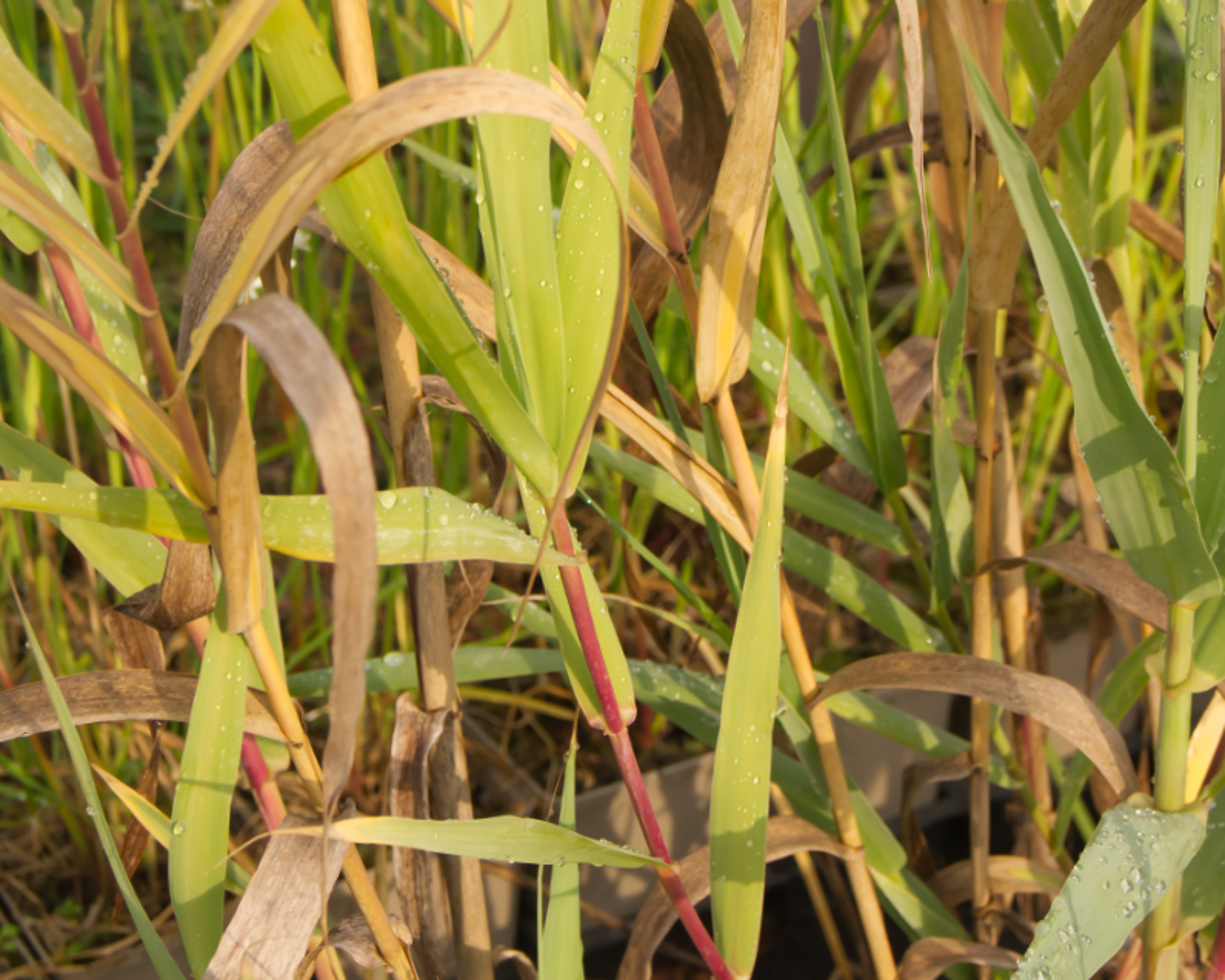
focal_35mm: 117
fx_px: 4232
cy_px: 151
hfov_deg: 16.5
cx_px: 612
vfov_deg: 13.1
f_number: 9
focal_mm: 55
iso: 640
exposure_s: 1/500
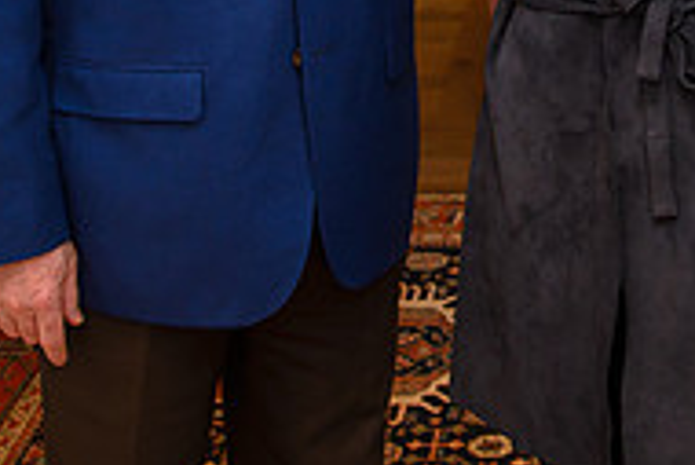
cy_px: -243
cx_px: 661
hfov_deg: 17.6
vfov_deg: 11.5
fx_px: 2202
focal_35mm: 114
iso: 800
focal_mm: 34
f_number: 5.6
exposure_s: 1/60
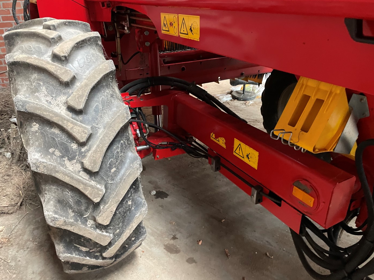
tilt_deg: -24.0
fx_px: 292
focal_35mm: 27
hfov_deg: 65.3
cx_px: 188
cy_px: 139
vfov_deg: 51.3
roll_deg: +1.0
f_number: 1.6
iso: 640
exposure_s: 1/32
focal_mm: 4.2
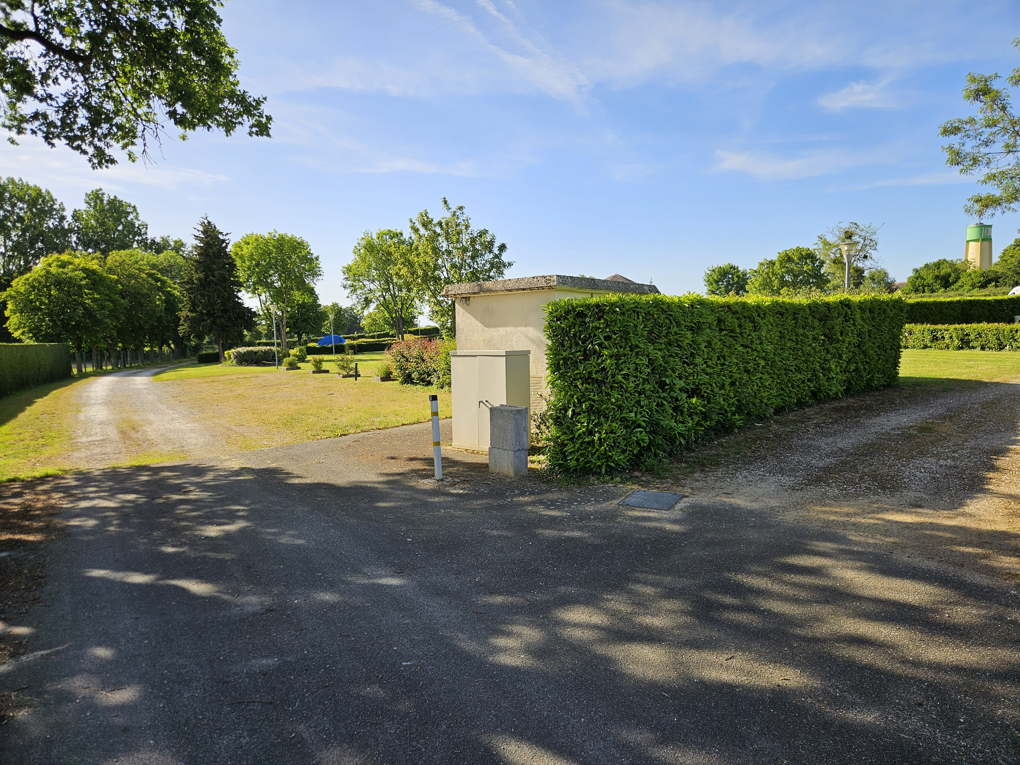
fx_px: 678
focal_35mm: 23
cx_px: 510
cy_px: 382
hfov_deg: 73.9
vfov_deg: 58.9
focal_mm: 5.4
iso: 25
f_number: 1.8
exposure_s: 1/1343
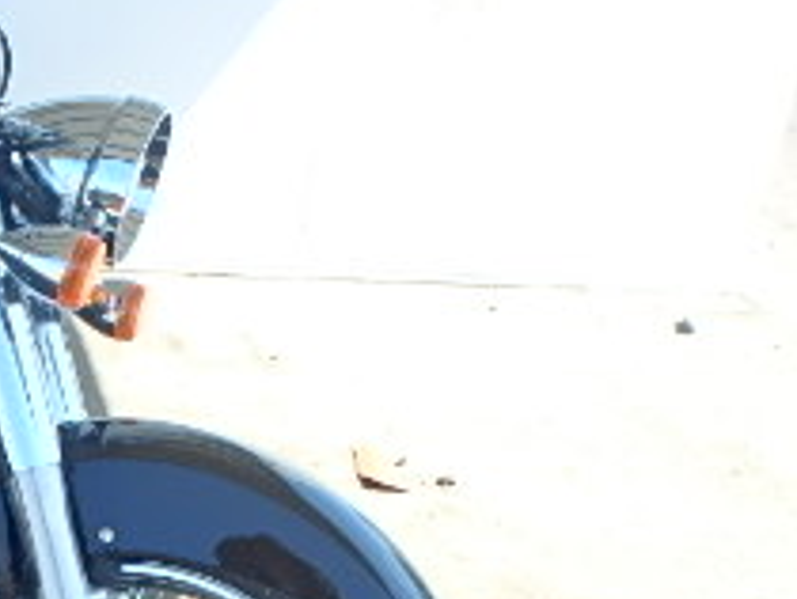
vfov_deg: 22.8
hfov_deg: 26.0
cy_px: 436
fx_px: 1475
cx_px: -228
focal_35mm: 64
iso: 125
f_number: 3.5
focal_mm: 3.7
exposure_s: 1/320
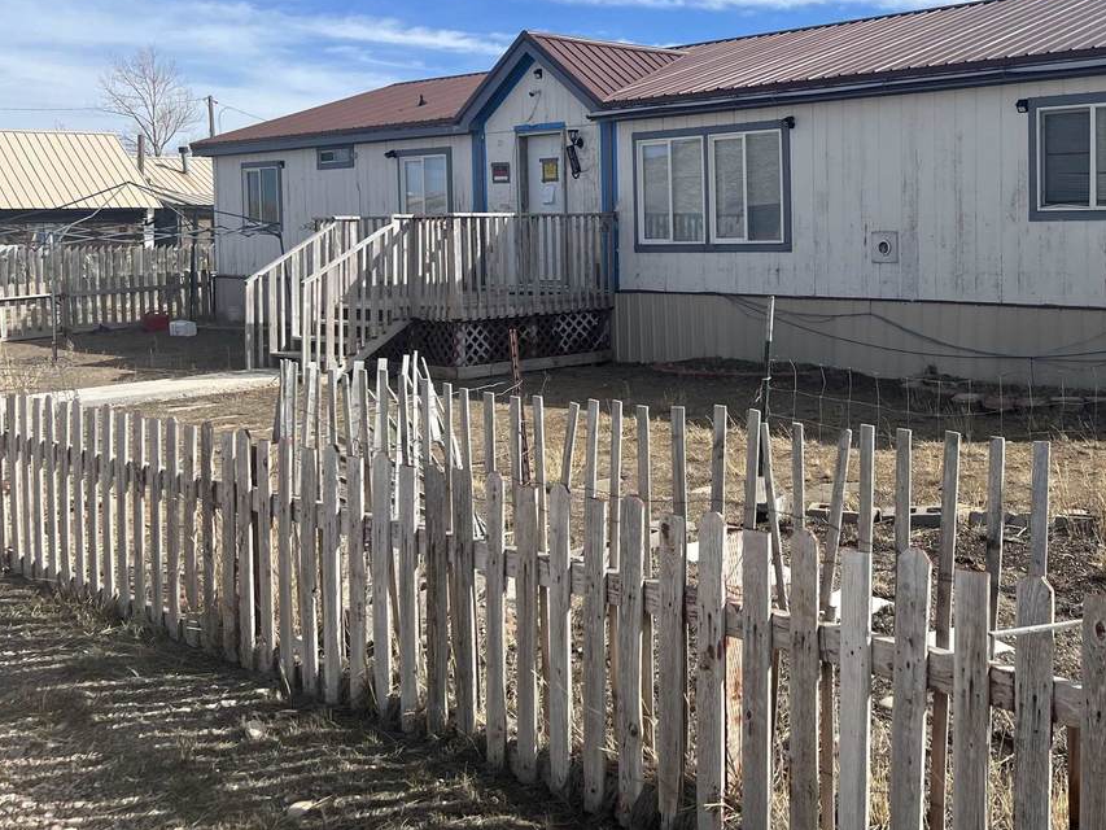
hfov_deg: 46.3
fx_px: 1246
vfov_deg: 36.3
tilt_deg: -2.3
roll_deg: +1.2
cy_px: 253
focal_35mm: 39
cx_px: 819
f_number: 1.5
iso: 50
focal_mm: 5.7
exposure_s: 1/4444
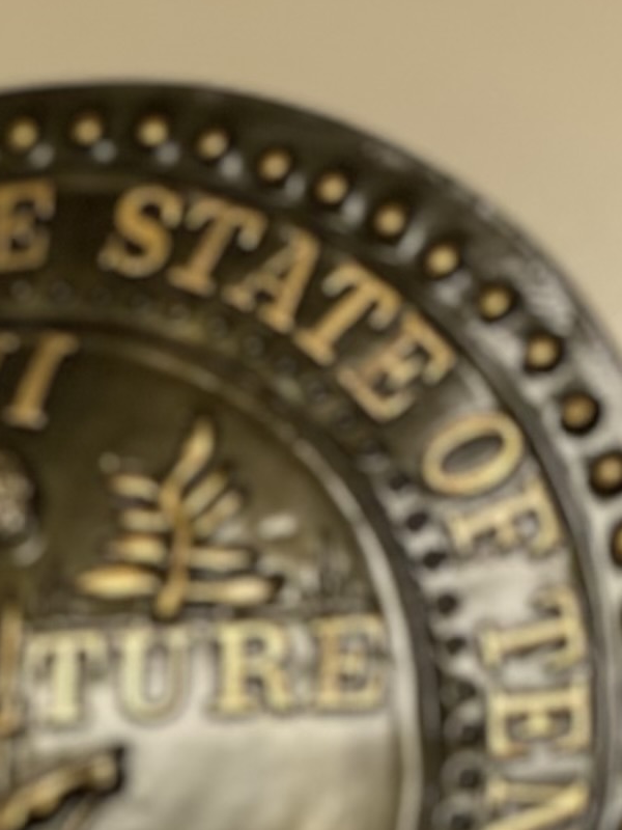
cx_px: -730
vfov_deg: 13.2
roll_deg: -0.7
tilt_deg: +1.8
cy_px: 1600
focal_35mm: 131
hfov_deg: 10.2
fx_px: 3139
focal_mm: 4.25
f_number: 1.8
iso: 125
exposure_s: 1/72
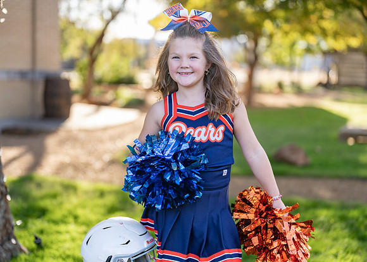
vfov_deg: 26.3
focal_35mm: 54
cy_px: 131
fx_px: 561
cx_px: 195
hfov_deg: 36.2
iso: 100
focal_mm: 50
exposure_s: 1/1000
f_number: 1.2
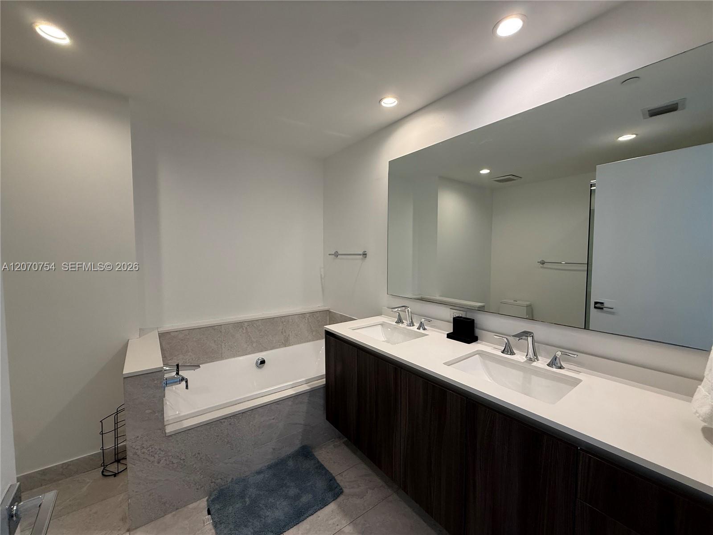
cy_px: 268
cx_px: 356
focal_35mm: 14
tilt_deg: -2.9
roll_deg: -0.2
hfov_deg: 102.1
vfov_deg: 85.7
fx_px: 288
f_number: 2.2
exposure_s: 1/120
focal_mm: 2.22
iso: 160
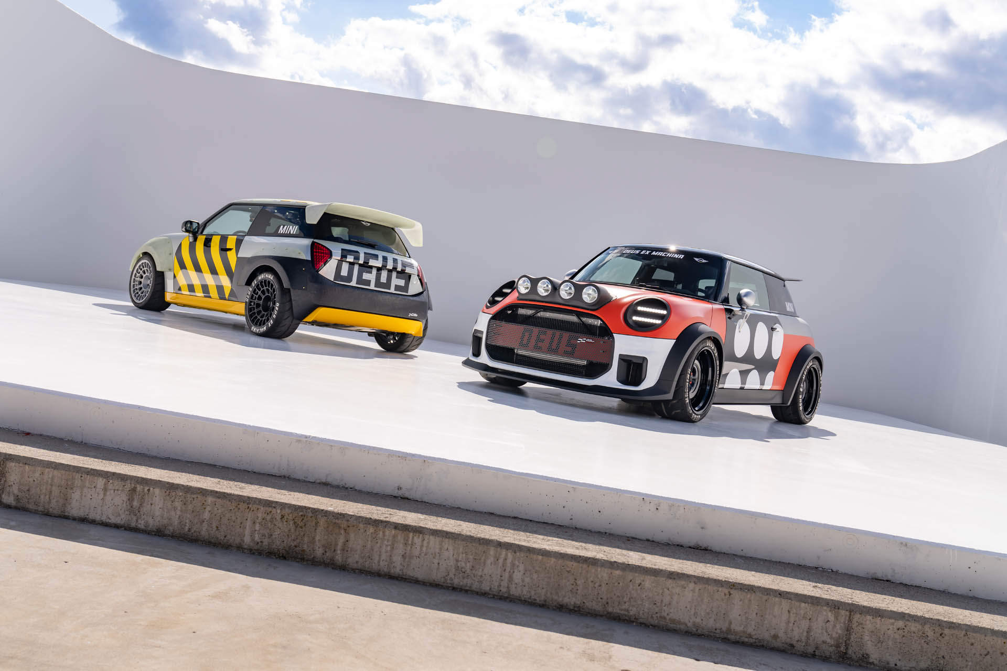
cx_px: 504
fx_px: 979
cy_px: 336
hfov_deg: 54.4
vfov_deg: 37.9
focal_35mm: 35
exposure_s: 1/100
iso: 100
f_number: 7.1
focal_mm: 35
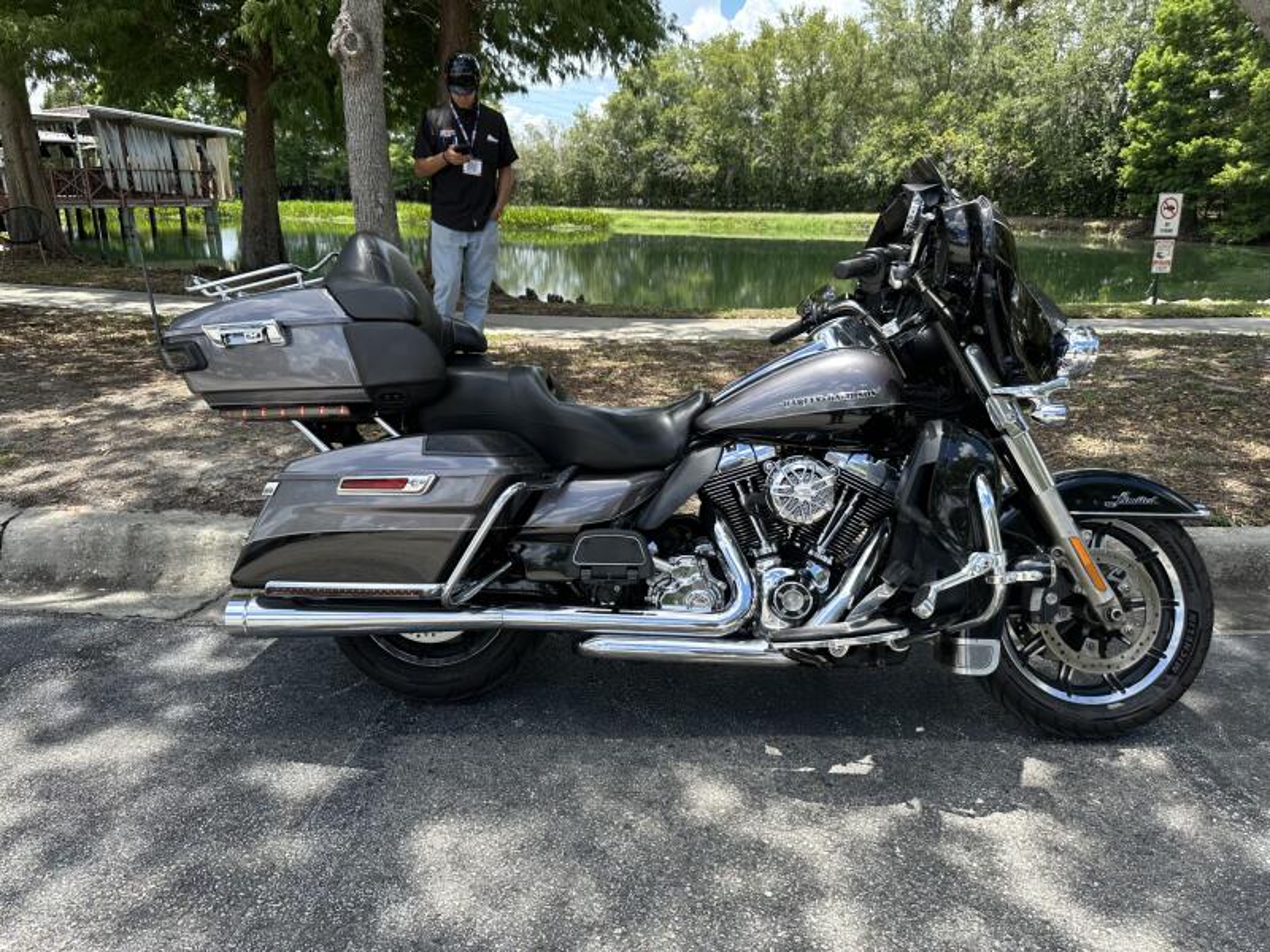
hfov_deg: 71.6
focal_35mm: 24
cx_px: 635
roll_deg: -0.2
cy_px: 476
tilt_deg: -16.0
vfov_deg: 56.8
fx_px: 881
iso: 80
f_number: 1.78
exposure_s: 1/1171
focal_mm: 6.86
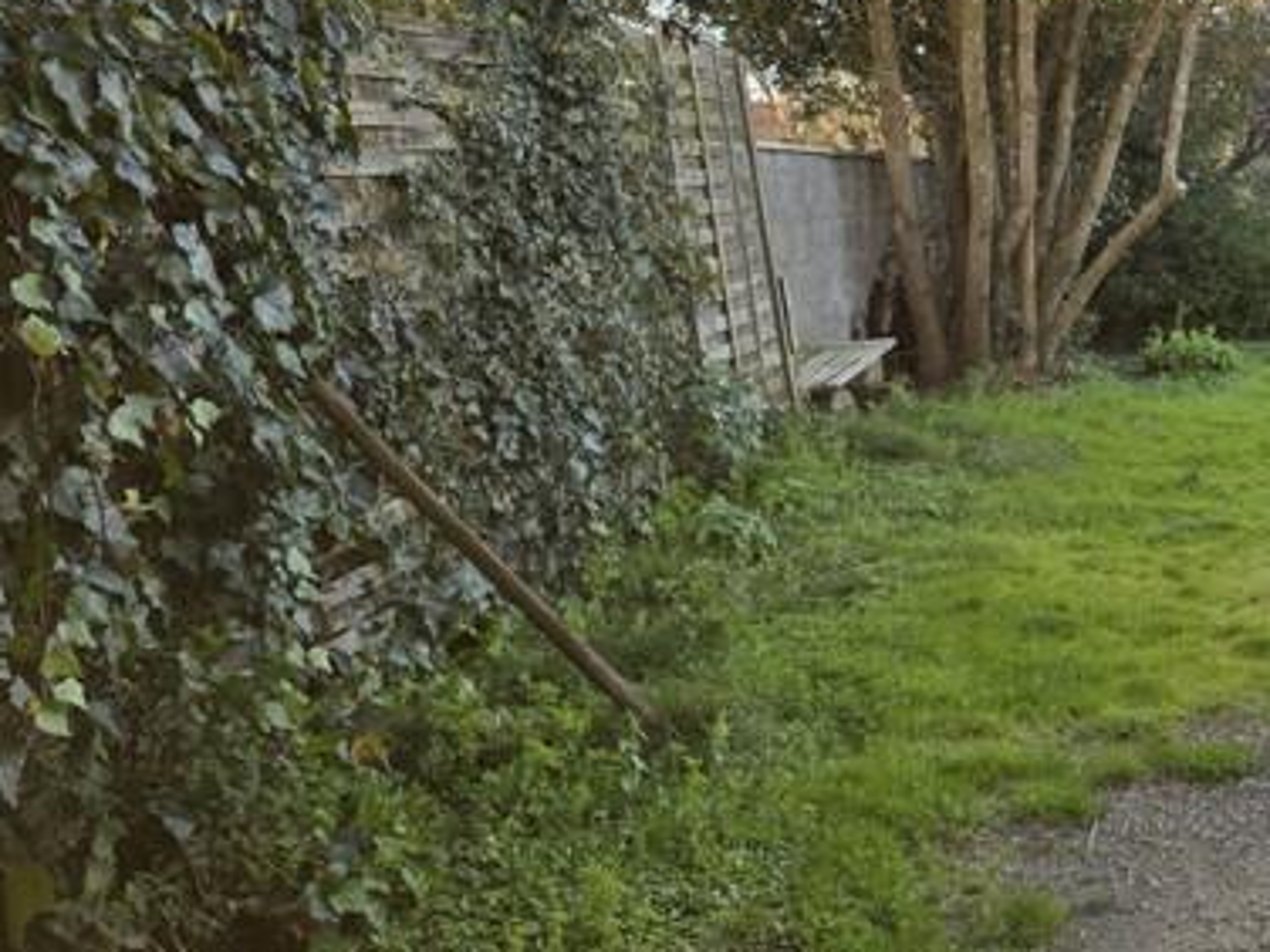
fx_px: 1798
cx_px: 1324
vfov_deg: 29.6
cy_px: 368
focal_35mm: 49
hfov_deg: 34.7
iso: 80
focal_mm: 6.3
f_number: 1.7
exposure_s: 1/1354
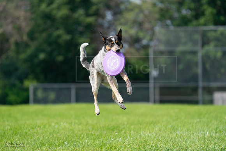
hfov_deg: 6.4
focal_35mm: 321
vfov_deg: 4.3
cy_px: 76
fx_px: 2016
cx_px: 113
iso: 1600
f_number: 6.3
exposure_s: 1/4000
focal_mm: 321
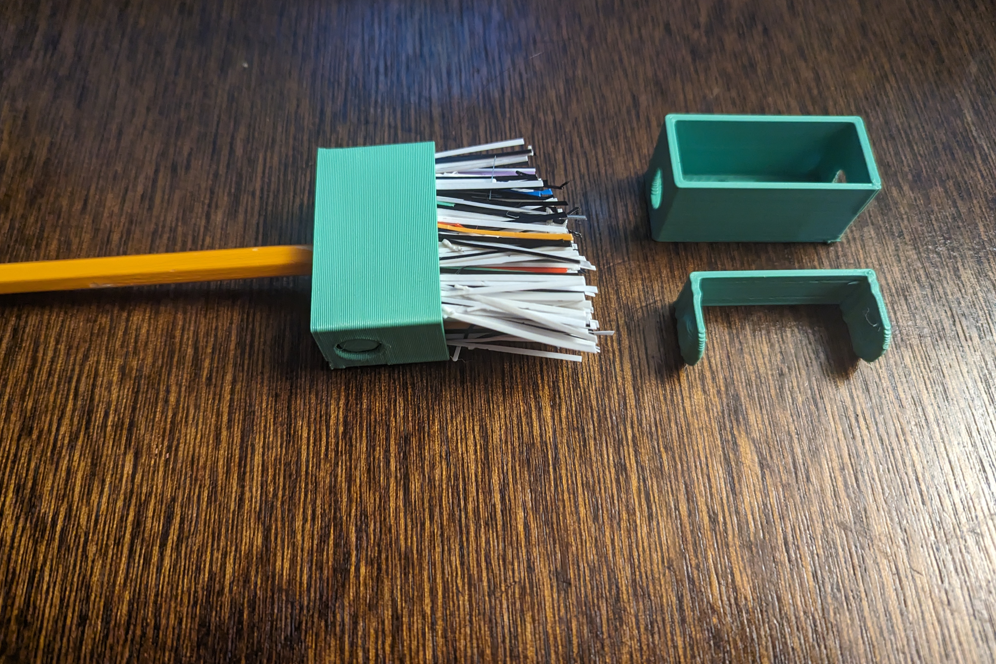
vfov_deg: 49.5
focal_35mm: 26
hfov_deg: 69.4
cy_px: 302
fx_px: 719
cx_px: 479
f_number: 1.85
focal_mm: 6.81
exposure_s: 1/24
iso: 2759
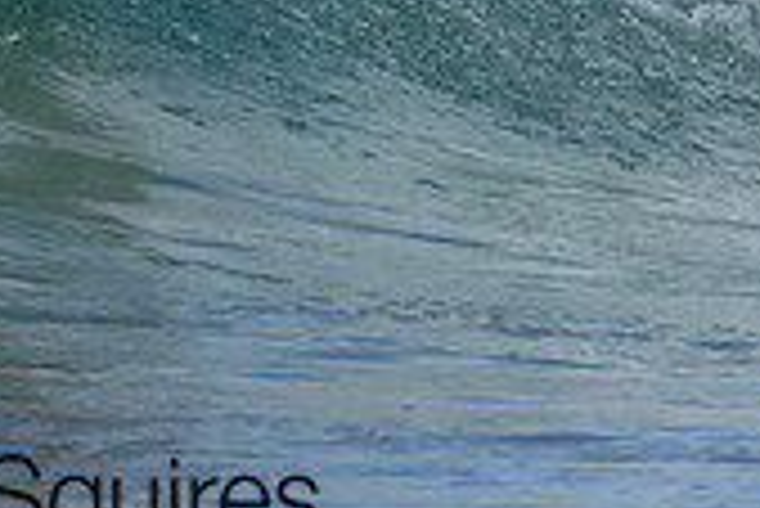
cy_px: -117
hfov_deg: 0.6
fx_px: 79169
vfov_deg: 0.4
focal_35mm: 3747
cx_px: 134
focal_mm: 800
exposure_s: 1/2000
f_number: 6.3
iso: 220
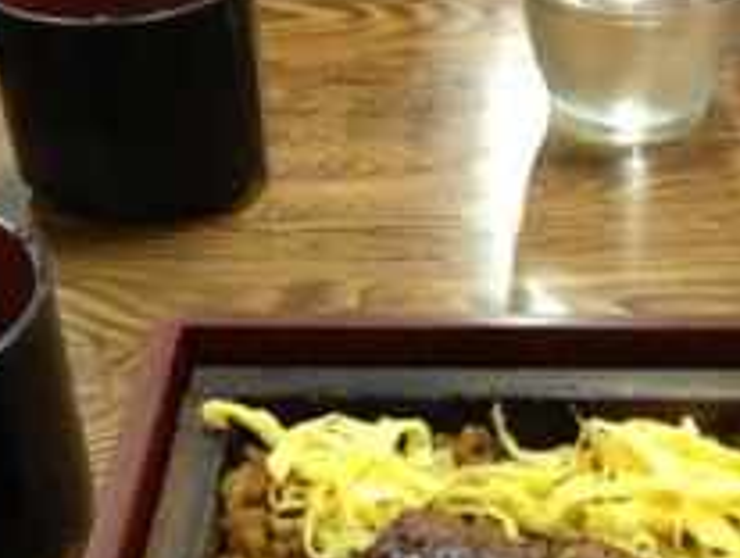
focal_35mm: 76
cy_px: 579
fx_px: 1628
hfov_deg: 25.4
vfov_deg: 18.8
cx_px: 522
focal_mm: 4.28
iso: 250
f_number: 2.4
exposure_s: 1/20
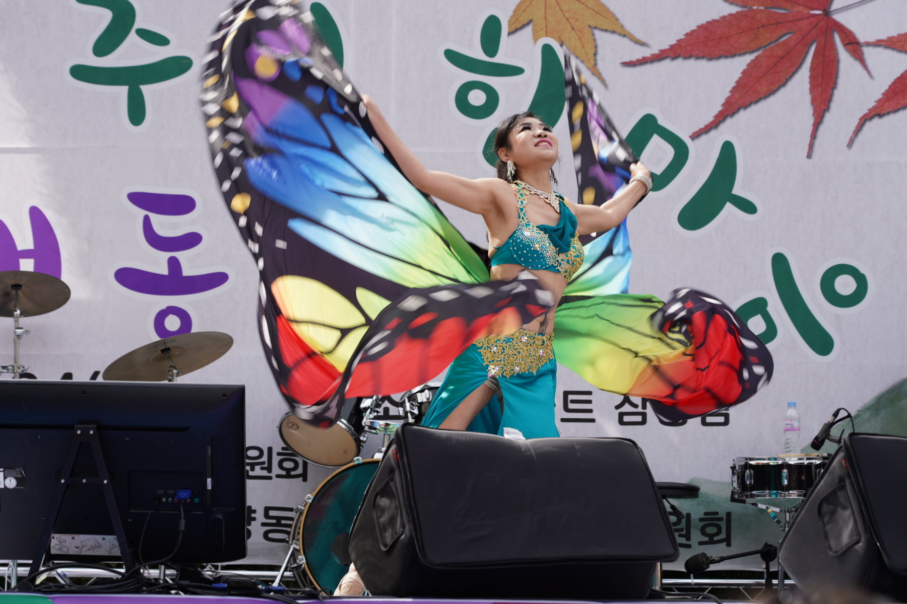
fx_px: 2645
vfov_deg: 13.0
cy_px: 302
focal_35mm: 105
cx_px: 454
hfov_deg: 19.5
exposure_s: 1/200
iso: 100
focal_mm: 105
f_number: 5.6
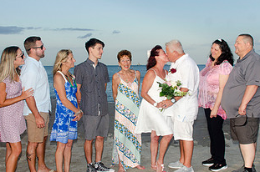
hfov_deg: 35.7
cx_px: 145
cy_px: 89
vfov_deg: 24.1
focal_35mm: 56
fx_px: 404
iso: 200
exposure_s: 1/250
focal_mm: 20
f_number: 7.1
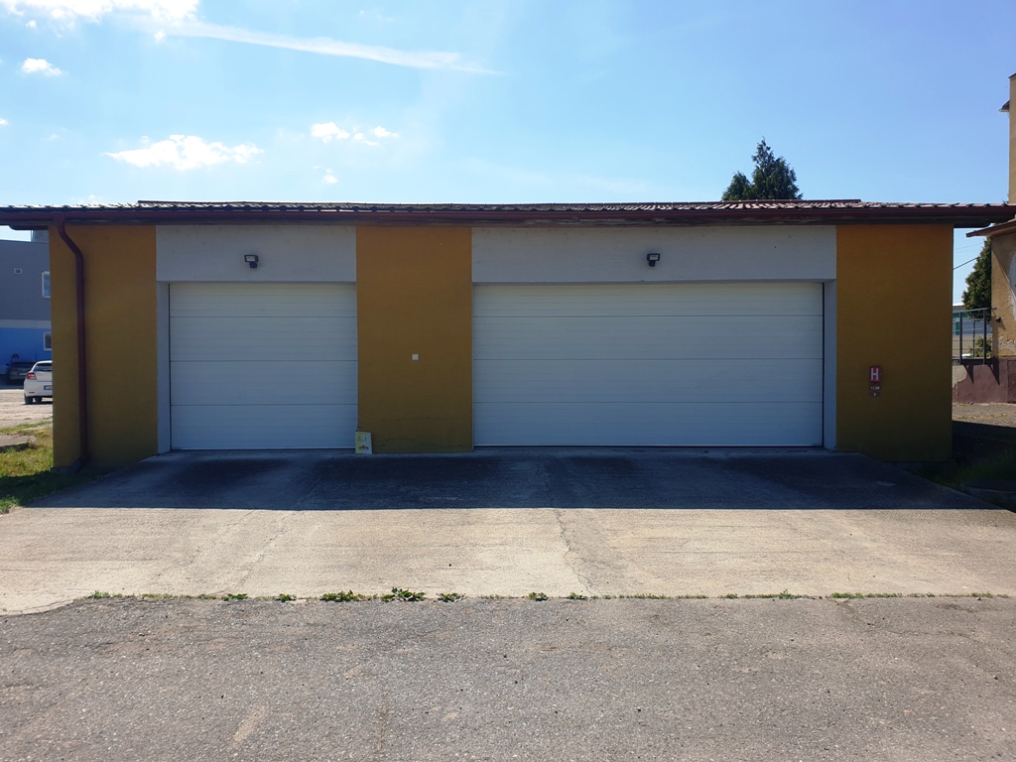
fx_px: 763
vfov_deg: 53.1
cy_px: 381
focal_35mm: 26
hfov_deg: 67.3
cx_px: 508
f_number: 2.4
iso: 50
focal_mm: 4.3
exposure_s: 1/1686
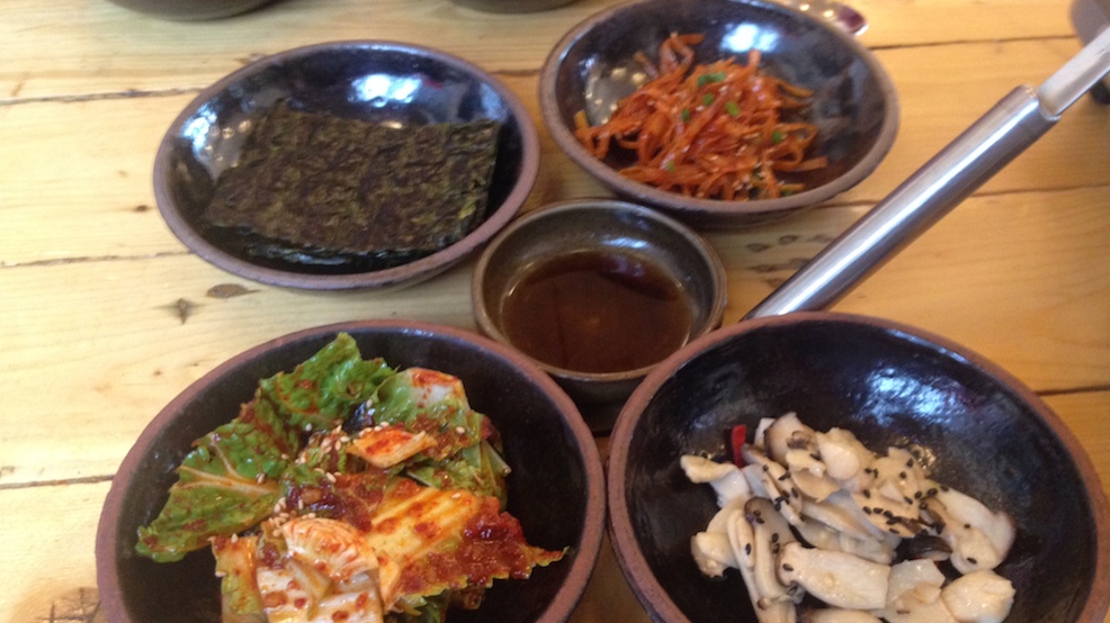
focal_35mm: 39
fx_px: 1148
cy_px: 350
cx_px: 561
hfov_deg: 51.6
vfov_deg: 30.4
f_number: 2.4
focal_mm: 4.28
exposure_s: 1/20
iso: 250
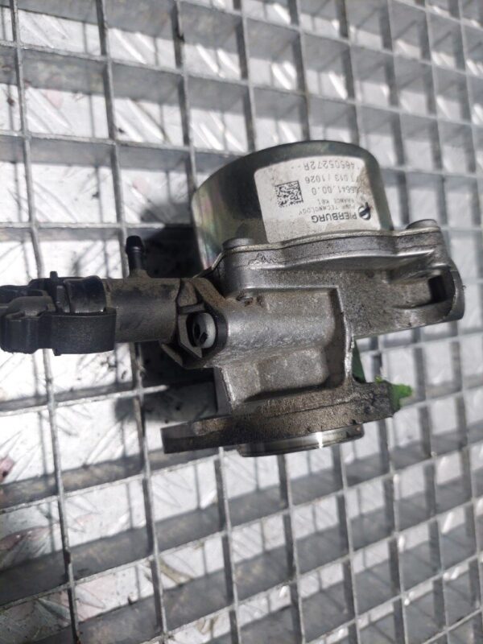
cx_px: 242
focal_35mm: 25
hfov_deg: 54.9
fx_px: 465
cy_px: 322
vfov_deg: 69.4
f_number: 1.8
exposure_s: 1/100
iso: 64
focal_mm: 5.23
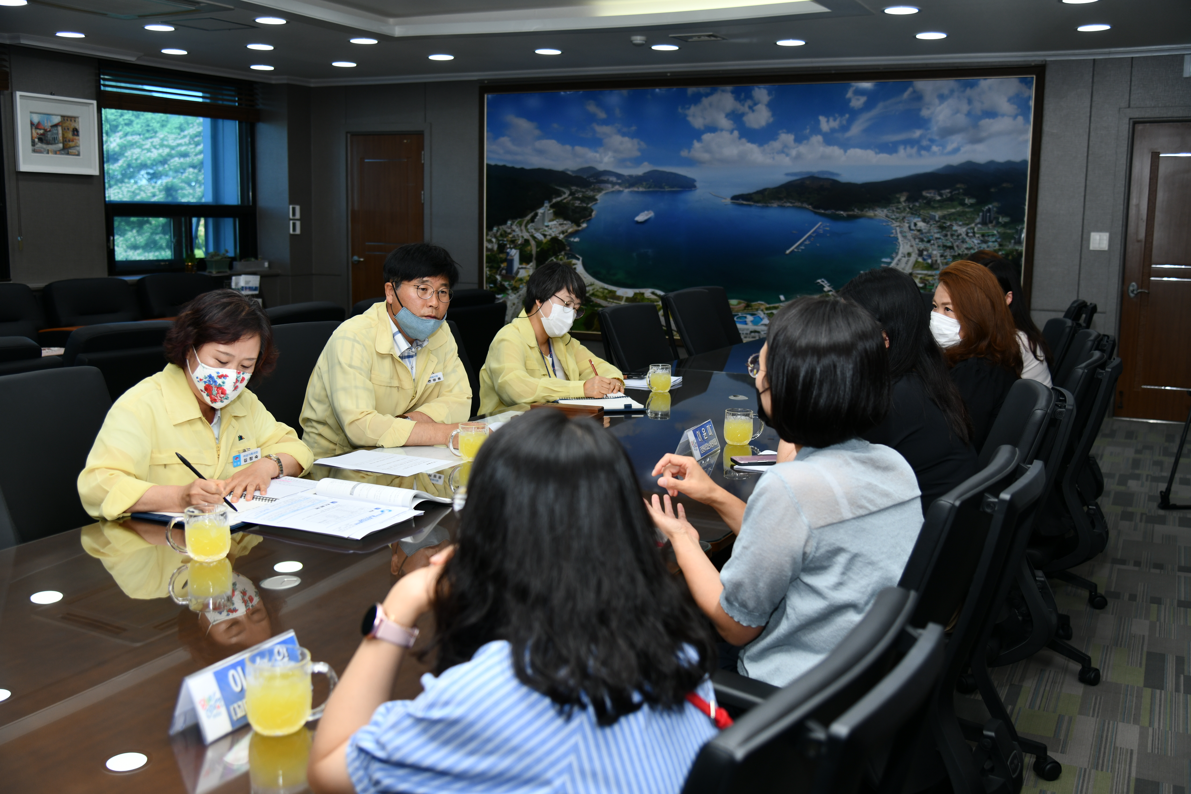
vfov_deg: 37.9
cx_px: 596
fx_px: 1158
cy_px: 397
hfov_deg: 54.4
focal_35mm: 35
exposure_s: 1/250
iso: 200
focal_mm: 35
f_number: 4
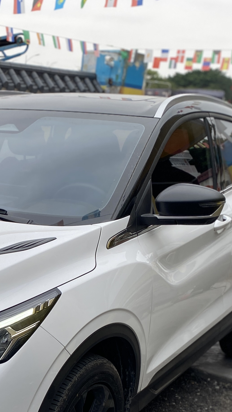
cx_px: -25
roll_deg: -3.9
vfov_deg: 32.8
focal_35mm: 62
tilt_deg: -18.1
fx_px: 678
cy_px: 333
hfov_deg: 18.6
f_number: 1.8
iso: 32
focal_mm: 4.25
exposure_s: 1/810
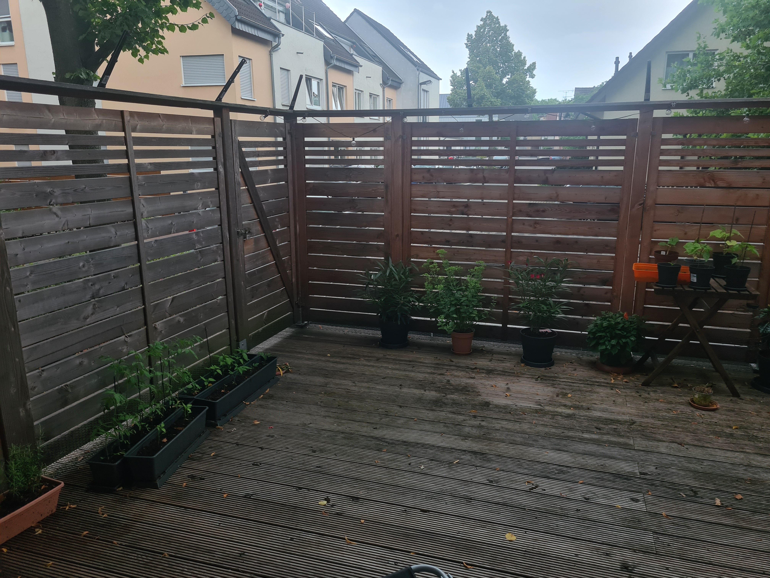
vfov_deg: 53.1
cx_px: 385
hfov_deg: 67.3
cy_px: 289
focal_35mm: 26
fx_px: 578
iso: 100
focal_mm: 5.4
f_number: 1.8
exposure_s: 1/100
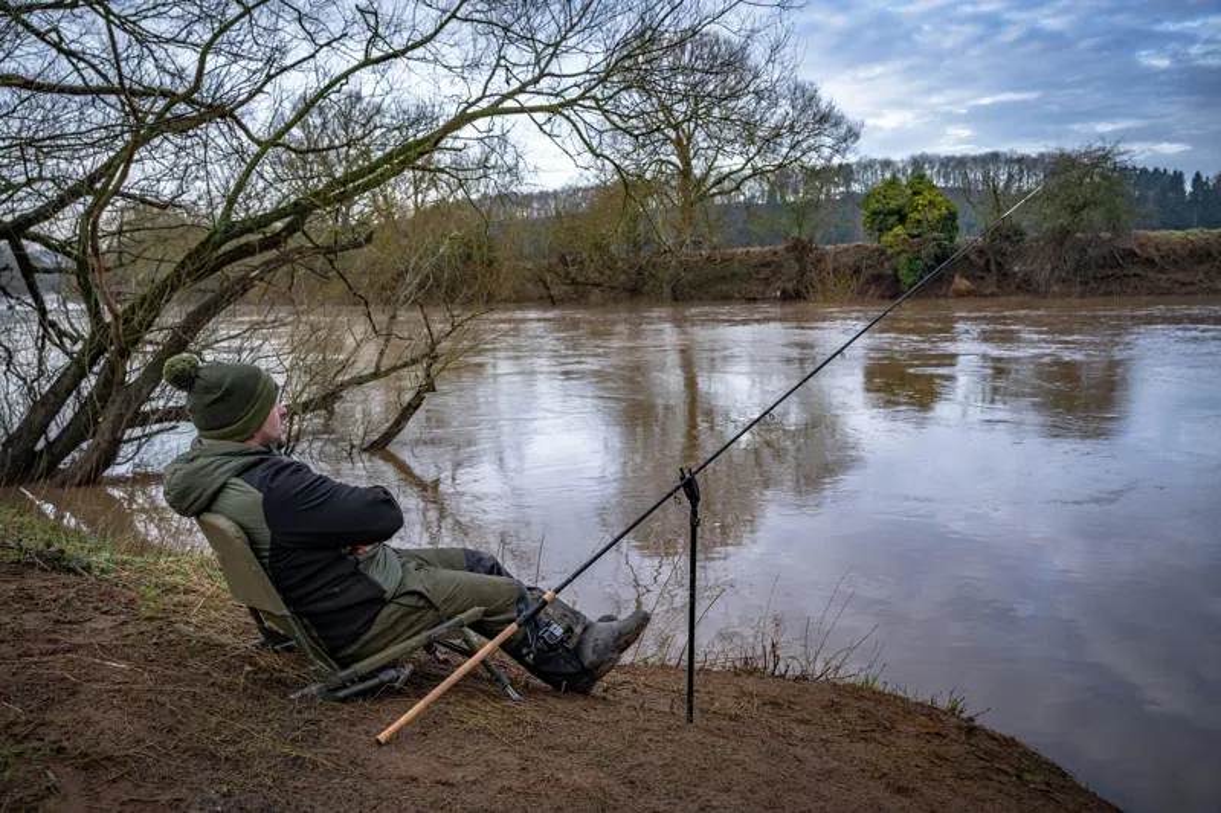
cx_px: 610
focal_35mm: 31
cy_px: 406
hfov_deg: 60.3
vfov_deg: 42.3
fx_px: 1051
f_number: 5
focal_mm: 31
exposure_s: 1/100
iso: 100
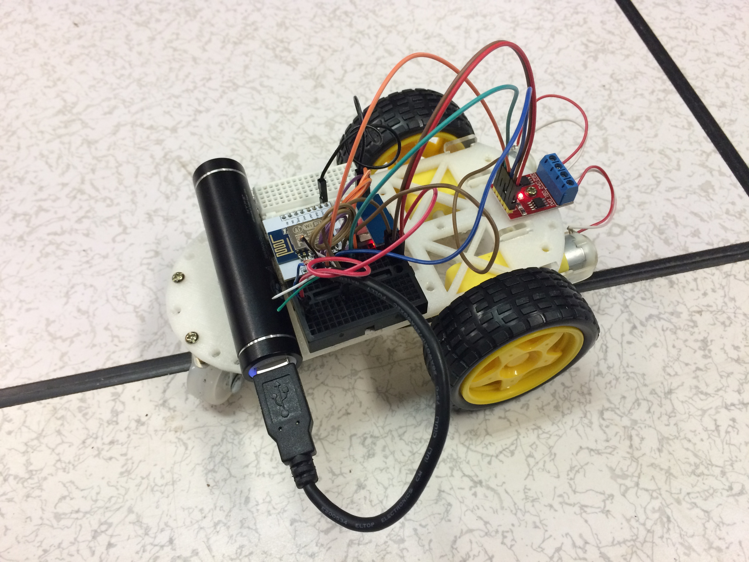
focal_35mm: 29
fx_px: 627
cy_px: 281
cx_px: 374
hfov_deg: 61.7
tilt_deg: -57.3
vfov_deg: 48.2
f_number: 2.2
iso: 64
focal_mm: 4.15
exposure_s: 1/30
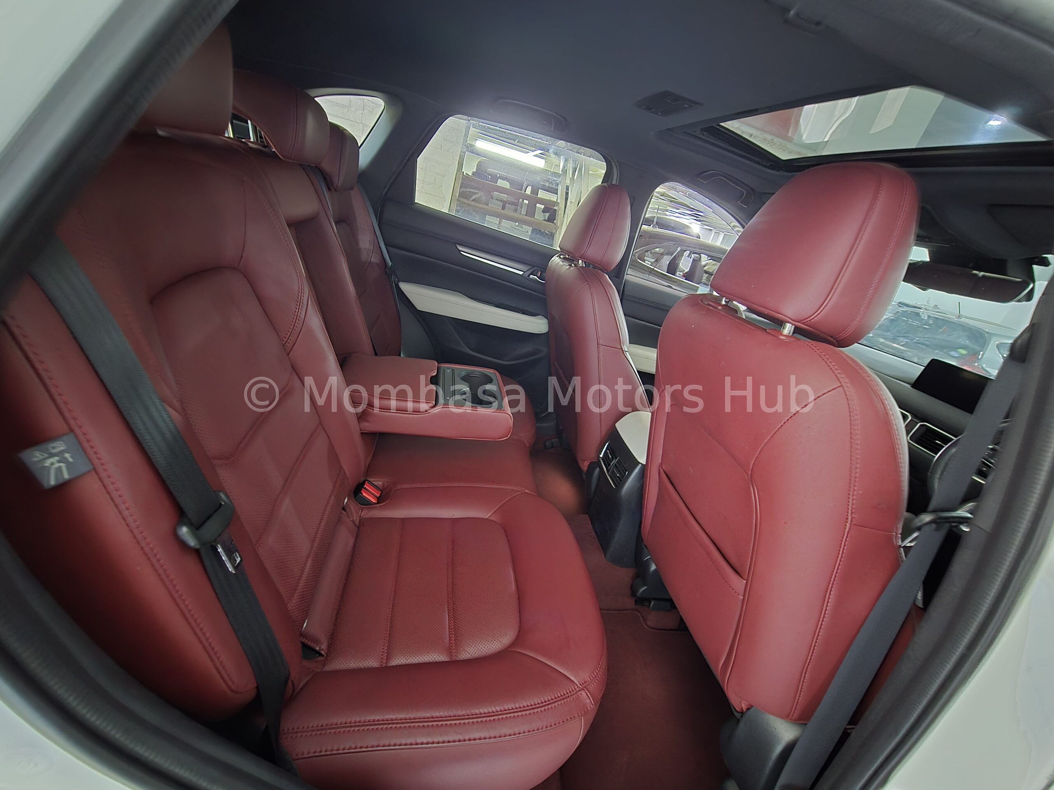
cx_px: 527
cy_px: 395
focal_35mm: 13
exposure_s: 1/8.33
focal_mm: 2.2
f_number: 2.2
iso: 1000
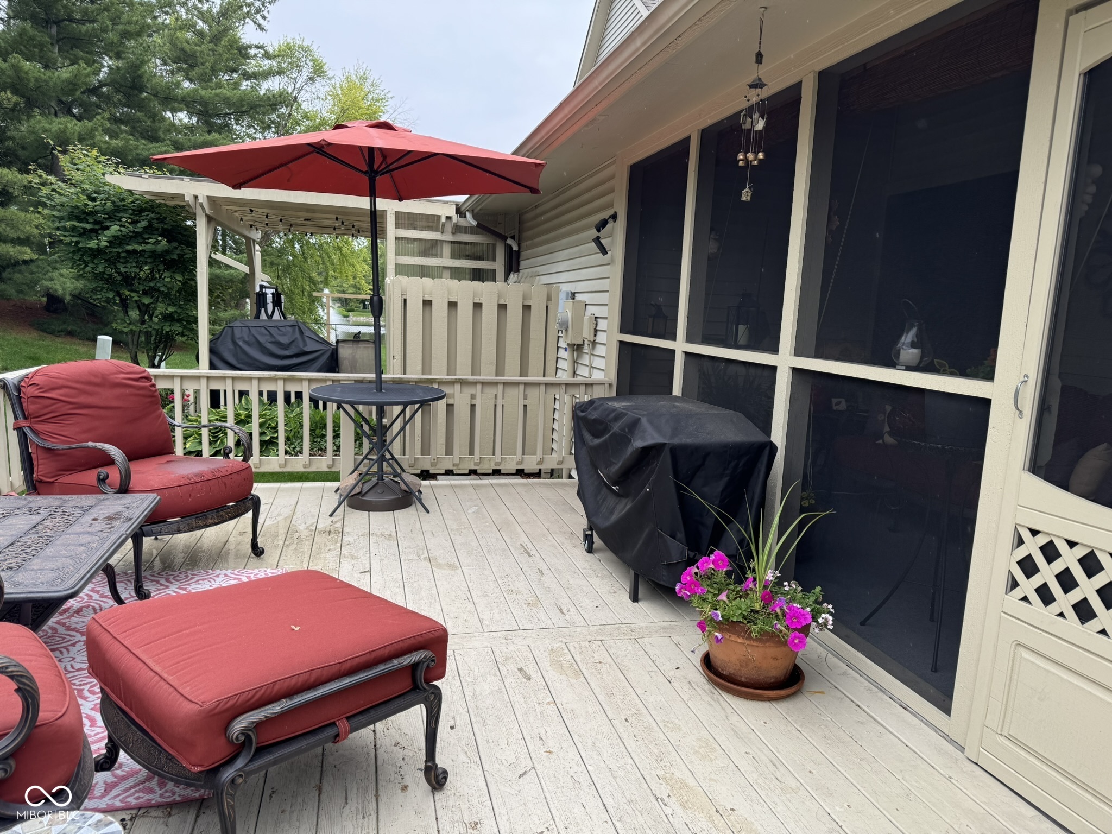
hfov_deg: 71.6
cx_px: 556
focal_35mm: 24
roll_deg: -2.9
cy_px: 417
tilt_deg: -8.6
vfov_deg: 56.8
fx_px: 771
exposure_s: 1/812
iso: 80
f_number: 1.78
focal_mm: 6.76
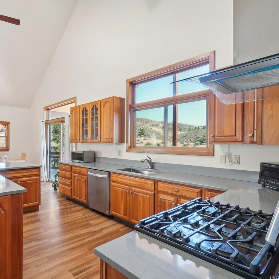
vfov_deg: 74.8
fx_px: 182
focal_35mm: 20
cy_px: 140
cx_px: 95
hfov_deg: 72.8
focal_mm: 10
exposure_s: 1/13
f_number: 9
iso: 400
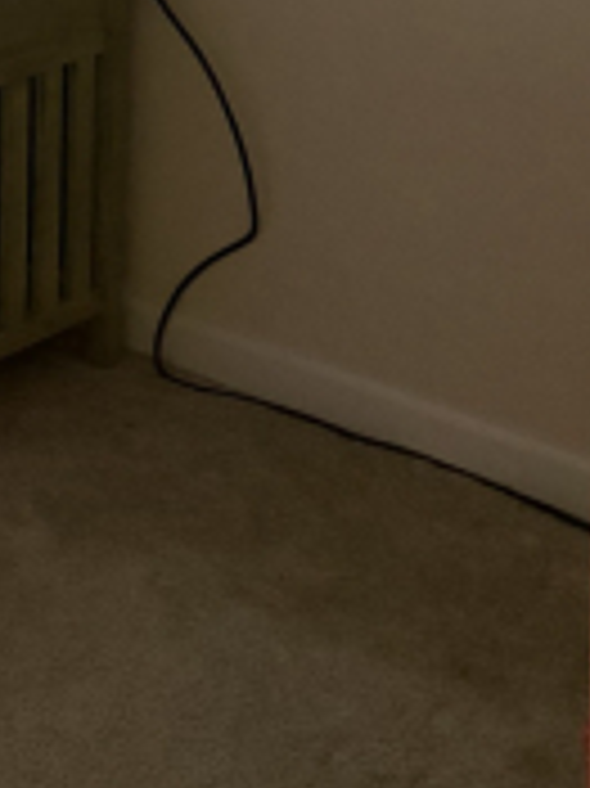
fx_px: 2253
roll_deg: -0.1
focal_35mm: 99
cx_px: -387
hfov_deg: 13.7
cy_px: -317
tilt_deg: -6.1
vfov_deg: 18.1
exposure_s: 1/40
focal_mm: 5.96
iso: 640
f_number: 1.6
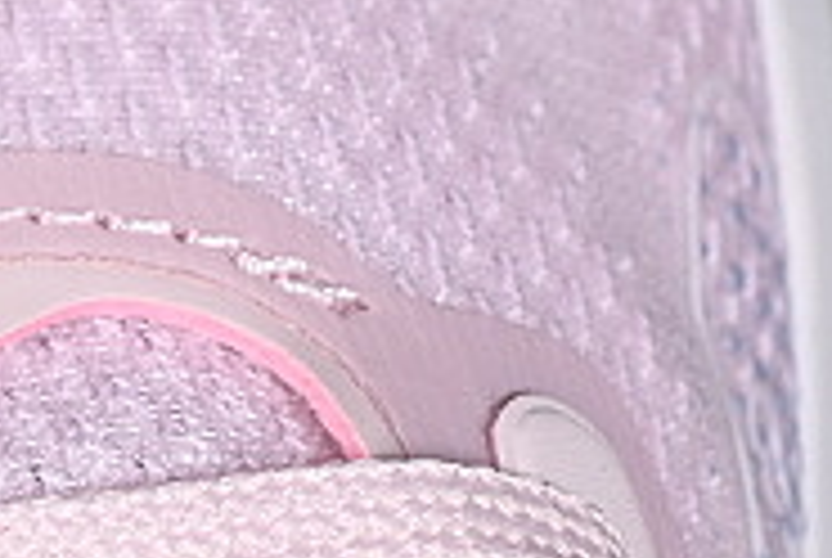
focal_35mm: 437
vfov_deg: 3.2
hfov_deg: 4.7
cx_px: -310
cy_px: 99
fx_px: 10116
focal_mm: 50
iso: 160
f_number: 7.1
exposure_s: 1/60
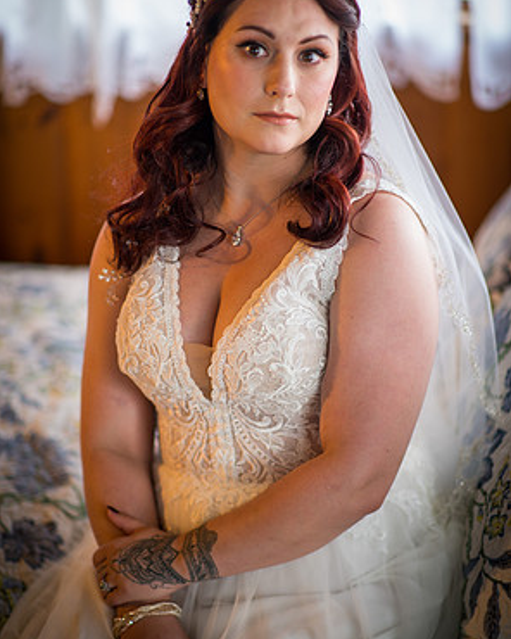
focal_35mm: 97
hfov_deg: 15.9
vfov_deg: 19.8
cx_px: 255
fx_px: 1834
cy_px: 297
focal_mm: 85
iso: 400
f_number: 1.4
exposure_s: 1/30
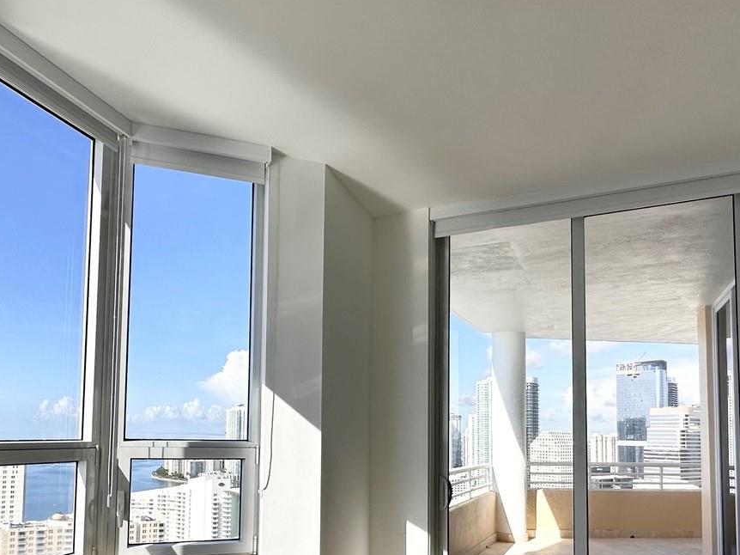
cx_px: 307
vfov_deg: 51.3
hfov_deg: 66.9
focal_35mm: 26
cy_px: 400
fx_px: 556
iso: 40
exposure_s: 1/1276
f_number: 2.2
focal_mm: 2.22
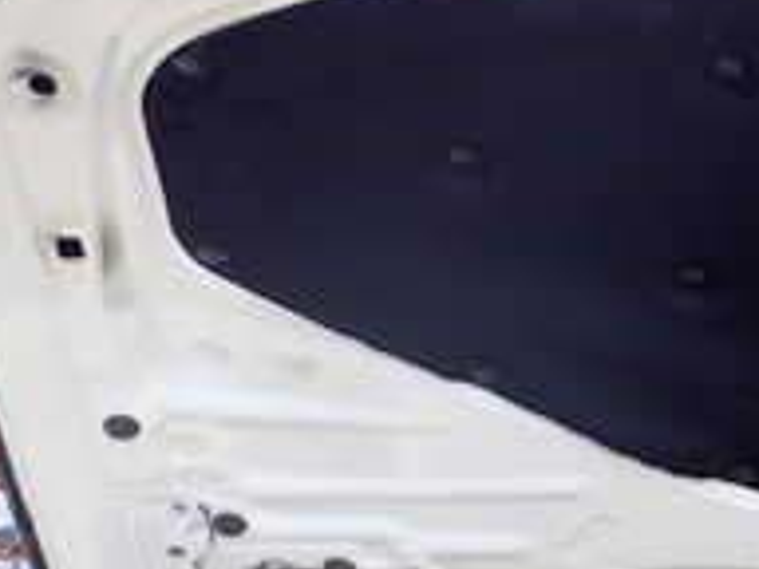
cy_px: 8
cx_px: 909
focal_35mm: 78
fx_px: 1710
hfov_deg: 23.0
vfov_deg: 18.4
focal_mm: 4.5
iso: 100
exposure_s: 1/200
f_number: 2
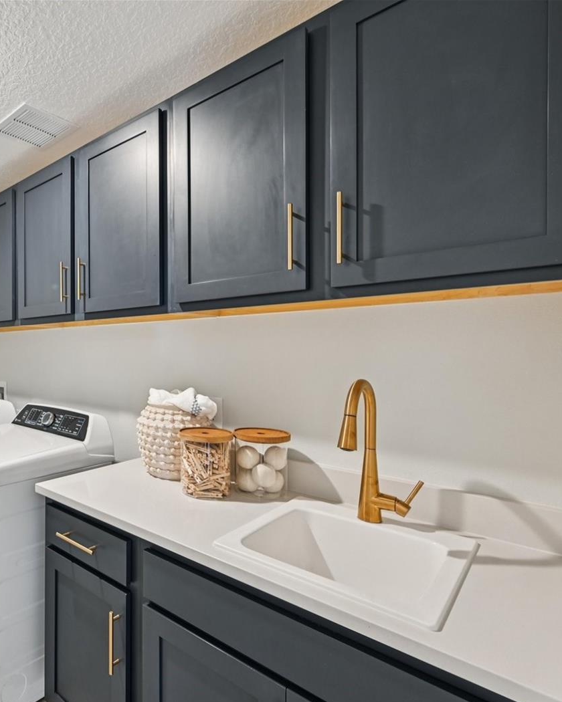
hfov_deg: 60.6
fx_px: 416
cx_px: 87
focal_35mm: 20
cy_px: 355
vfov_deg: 80.4
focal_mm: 14
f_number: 8
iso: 400
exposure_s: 1/3.33
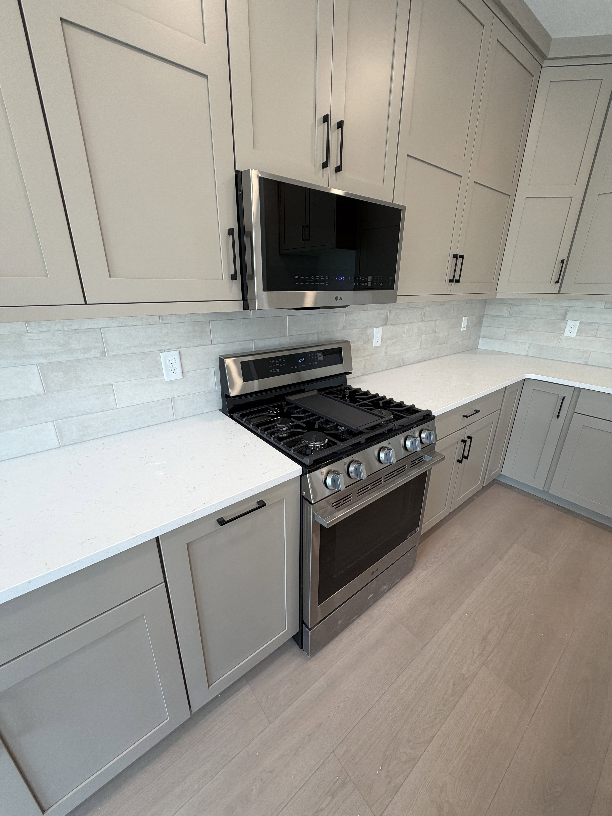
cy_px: 408
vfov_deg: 102.1
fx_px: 330
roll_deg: -0.5
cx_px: 306
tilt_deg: -20.7
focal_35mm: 14
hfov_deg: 85.7
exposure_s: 1/120
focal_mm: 2.22
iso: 160
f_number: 2.2
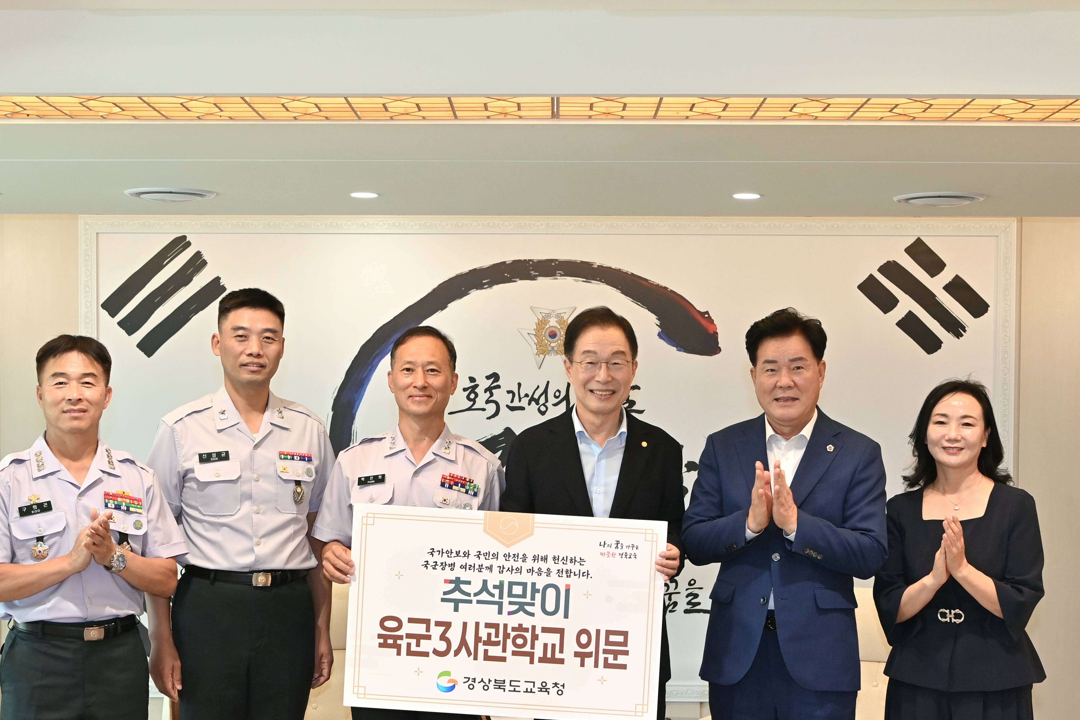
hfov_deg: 35.6
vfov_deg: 24.1
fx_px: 1680
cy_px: 459
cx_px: 539
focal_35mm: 56
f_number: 6.3
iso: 2000
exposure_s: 1/200
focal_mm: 42
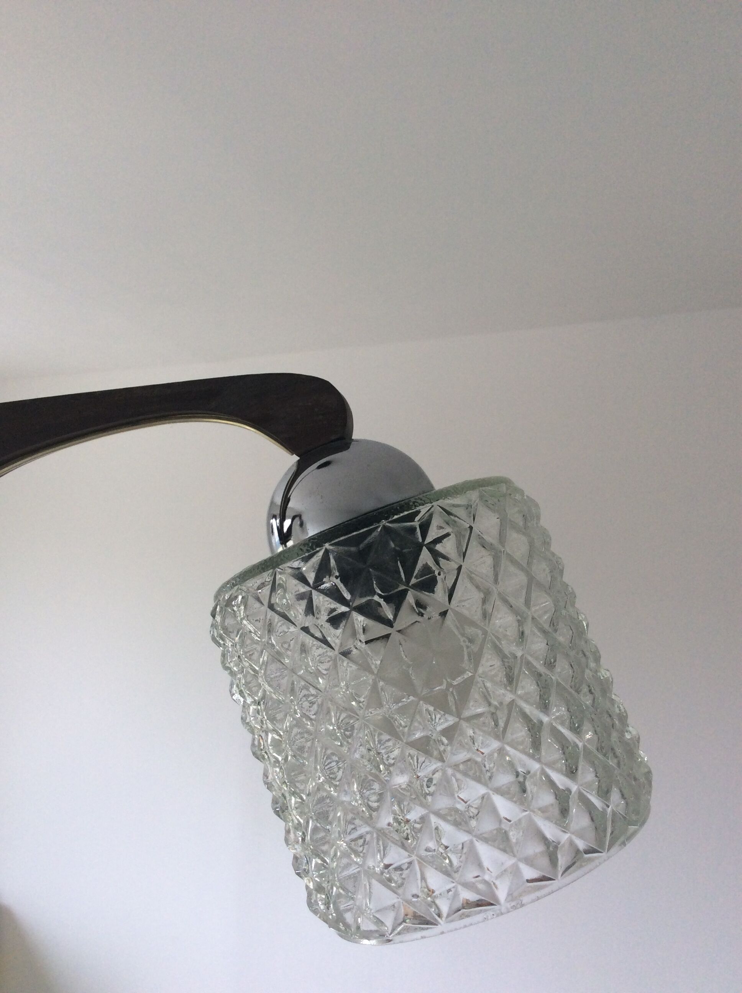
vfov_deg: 56.9
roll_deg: -0.9
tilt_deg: +5.7
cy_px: 496
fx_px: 917
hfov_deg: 44.1
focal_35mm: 32
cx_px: 371
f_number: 2.4
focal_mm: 3.3
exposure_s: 1/100
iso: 50
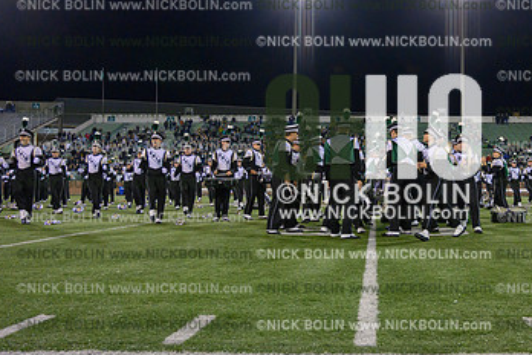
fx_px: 591
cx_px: 373
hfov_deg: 47.3
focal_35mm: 40
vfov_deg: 33.3
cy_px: 148
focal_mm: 24
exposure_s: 1/1000
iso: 5000
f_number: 4
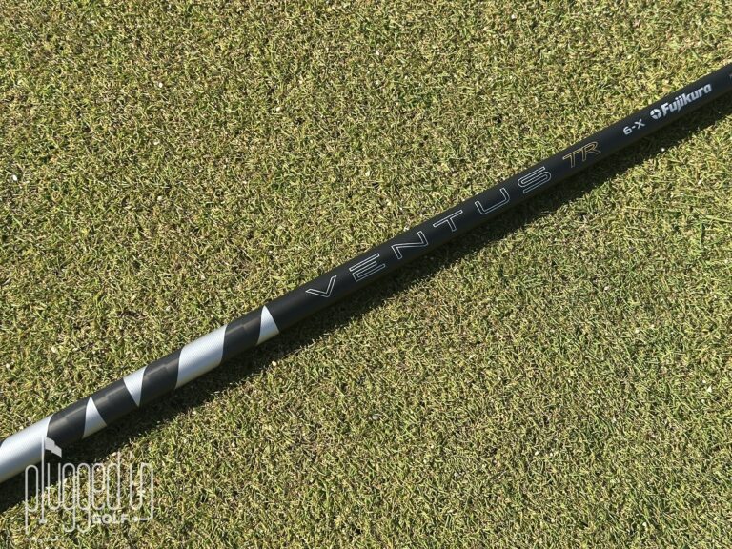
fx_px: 1015
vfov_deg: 30.3
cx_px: 366
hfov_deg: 39.7
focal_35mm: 48
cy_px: 274
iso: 64
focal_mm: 6.86
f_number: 1.78
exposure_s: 1/2028
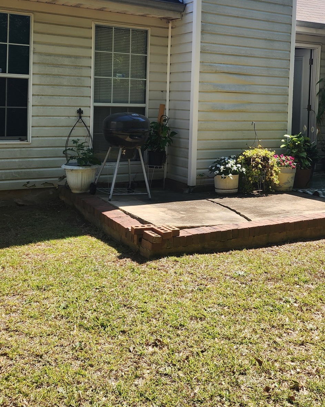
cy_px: 125
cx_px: 198
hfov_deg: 34.0
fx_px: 529
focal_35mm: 44
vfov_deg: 41.3
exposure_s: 1/603
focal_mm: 6.4
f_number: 1.8
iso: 12
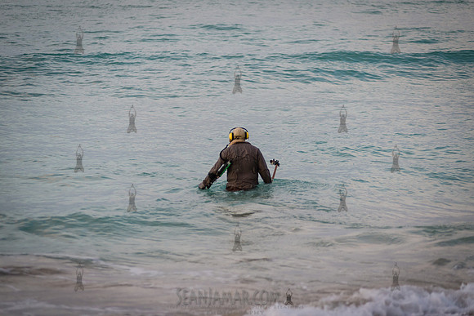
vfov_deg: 8.9
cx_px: 237
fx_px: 2041
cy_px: 158
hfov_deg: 13.2
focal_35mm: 155
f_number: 2.8
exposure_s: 1/160
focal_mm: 155
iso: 800
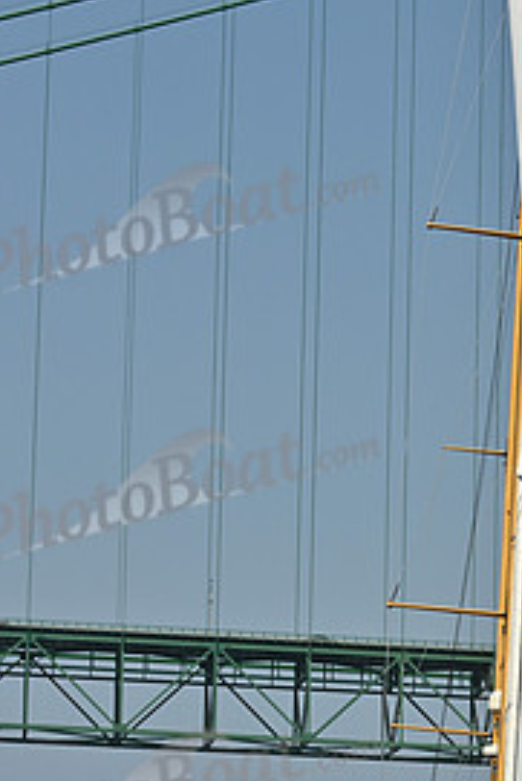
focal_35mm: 150
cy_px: 599
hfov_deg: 9.1
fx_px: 3258
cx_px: 529
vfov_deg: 13.6
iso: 320
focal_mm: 70
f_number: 11
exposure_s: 1/1250
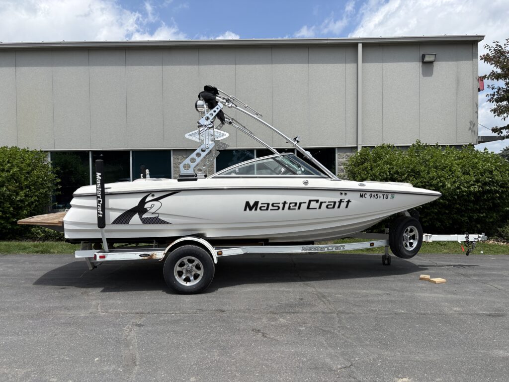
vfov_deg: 53.1
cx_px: 254
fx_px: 382
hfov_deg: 67.3
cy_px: 191
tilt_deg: -0.1
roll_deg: +1.3
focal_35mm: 26
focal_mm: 5.96
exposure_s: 1/4329
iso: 50
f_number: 1.6
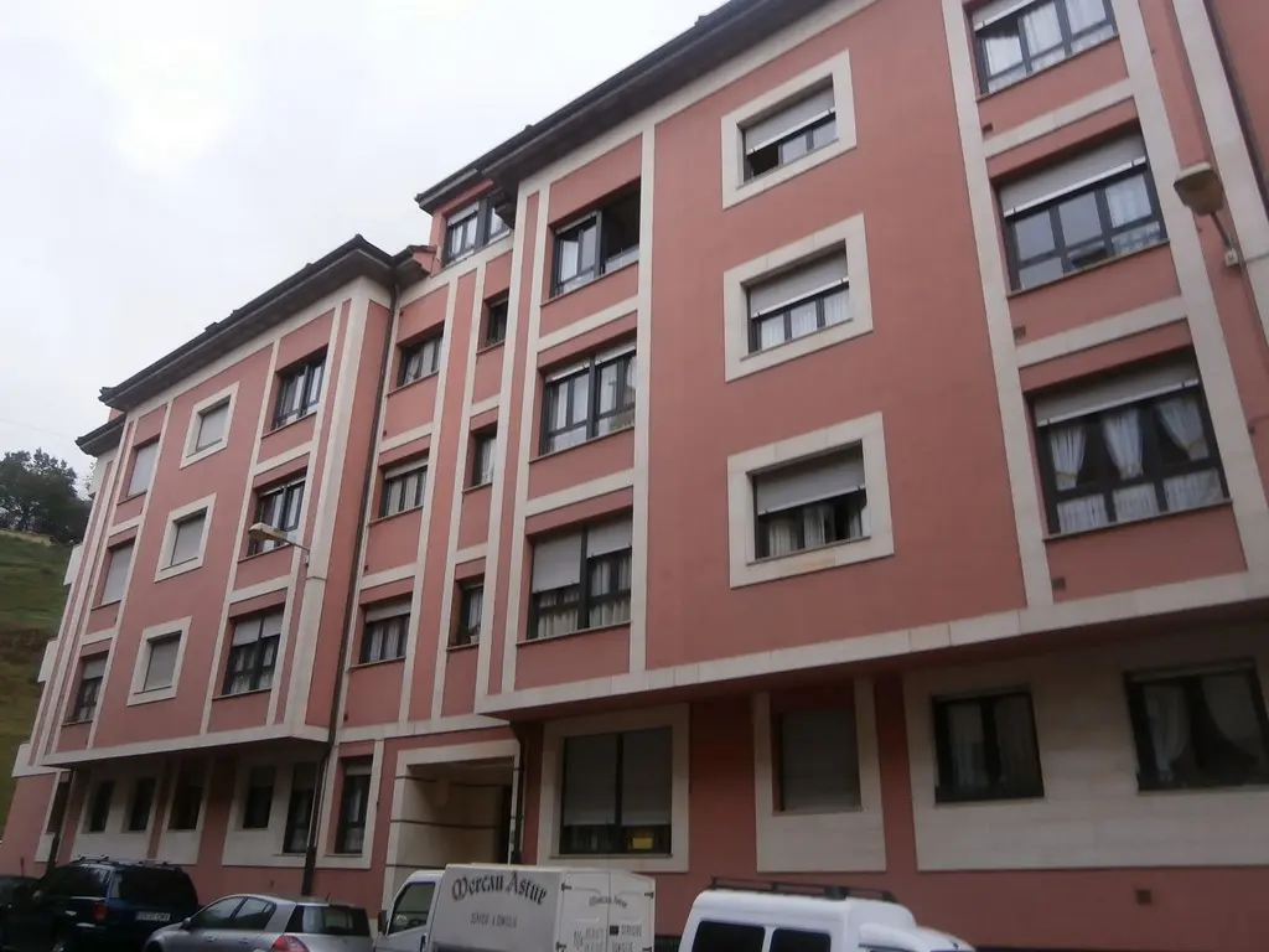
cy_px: 476
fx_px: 953
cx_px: 634
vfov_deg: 53.1
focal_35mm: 26
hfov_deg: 67.3
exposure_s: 1/100
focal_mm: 4.7
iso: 80
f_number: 2.8
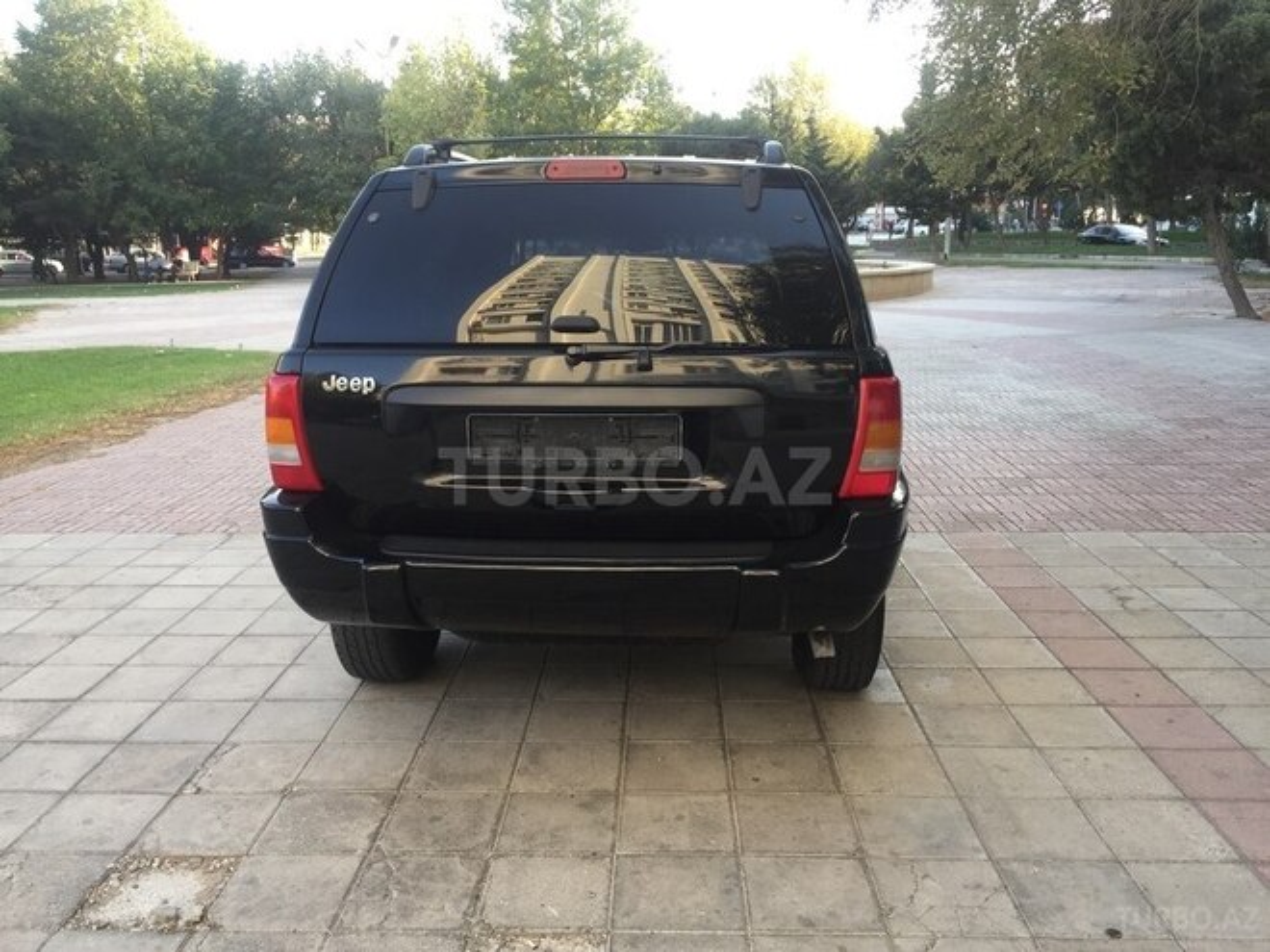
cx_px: 635
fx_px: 1064
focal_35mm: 29
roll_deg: +0.6
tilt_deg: -10.0
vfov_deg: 48.2
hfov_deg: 61.7
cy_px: 476
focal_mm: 4.15
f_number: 2.2
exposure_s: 1/104
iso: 32
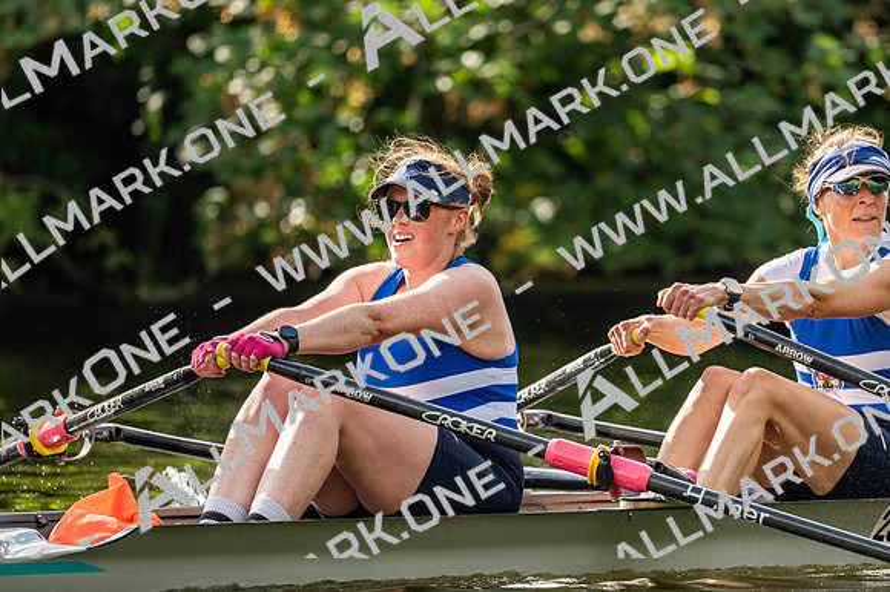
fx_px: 14828
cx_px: 445
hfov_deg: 3.4
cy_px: 296
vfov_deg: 2.3
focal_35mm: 600
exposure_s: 1/2500
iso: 1100
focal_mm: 400
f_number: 4.5
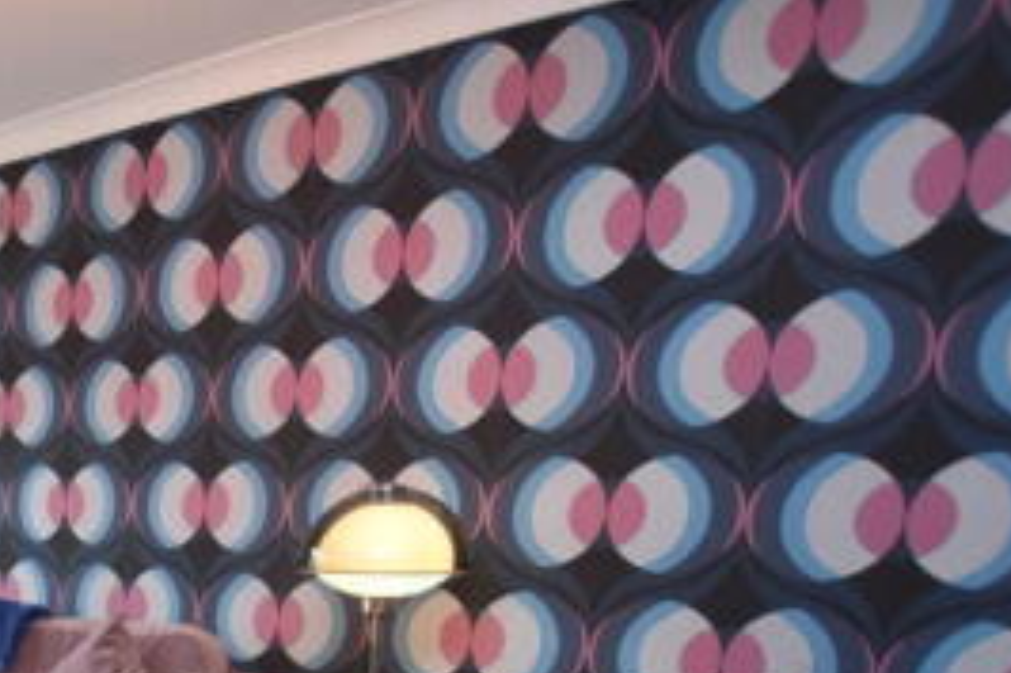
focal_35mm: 37
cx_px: -105
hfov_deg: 41.3
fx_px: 1038
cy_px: 736
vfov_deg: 31.9
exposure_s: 1/60
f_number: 3.5
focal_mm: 10
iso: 900
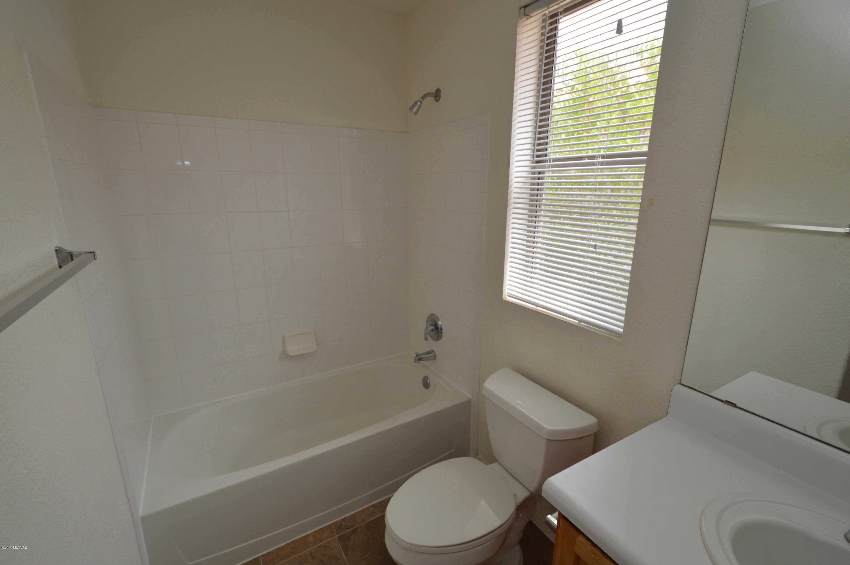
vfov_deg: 77.2
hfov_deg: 100.4
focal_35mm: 15
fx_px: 354
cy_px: 282
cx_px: 425
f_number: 5.6
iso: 360
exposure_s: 1/125
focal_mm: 10
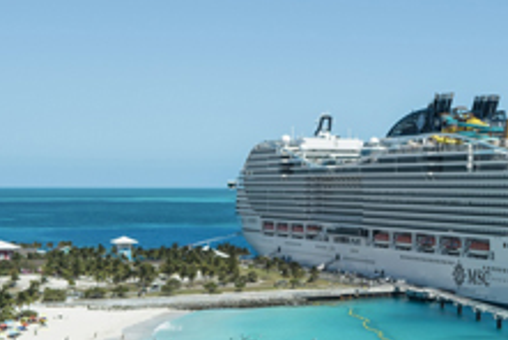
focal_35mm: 83
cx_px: 583
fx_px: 1173
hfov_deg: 22.8
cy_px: 230
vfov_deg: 16.5
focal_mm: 35
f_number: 3.5
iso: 200
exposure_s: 1/320
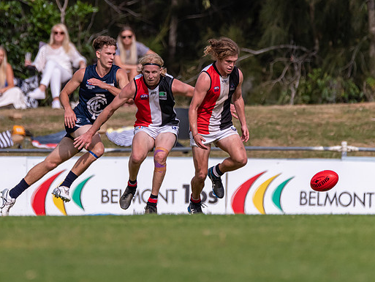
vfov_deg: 1.4
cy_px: 108
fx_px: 11302
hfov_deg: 1.9
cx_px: 118
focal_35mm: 1043
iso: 800
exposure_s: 1/4000
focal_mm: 550
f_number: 6.3
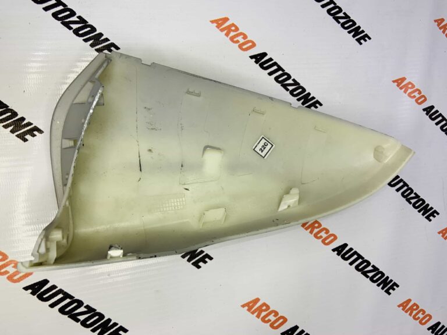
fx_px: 336
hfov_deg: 67.3
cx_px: 224
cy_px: 168
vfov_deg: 53.1
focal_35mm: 26
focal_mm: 4.25
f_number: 1.8
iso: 64
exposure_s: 1/100
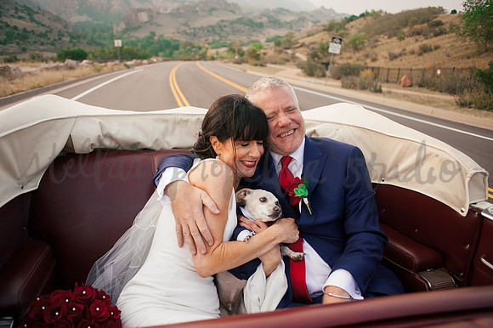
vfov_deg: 46.4
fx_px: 383
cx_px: 246
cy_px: 164
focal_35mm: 28
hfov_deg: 65.5
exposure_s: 1/3200
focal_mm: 28
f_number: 3.5
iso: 2000
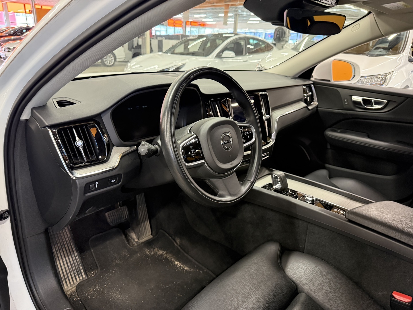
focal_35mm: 24
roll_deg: -2.8
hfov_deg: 71.6
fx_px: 286
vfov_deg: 56.8
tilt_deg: -20.2
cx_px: 206
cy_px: 155
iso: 500
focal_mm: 6.76
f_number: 1.78
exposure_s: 1/60
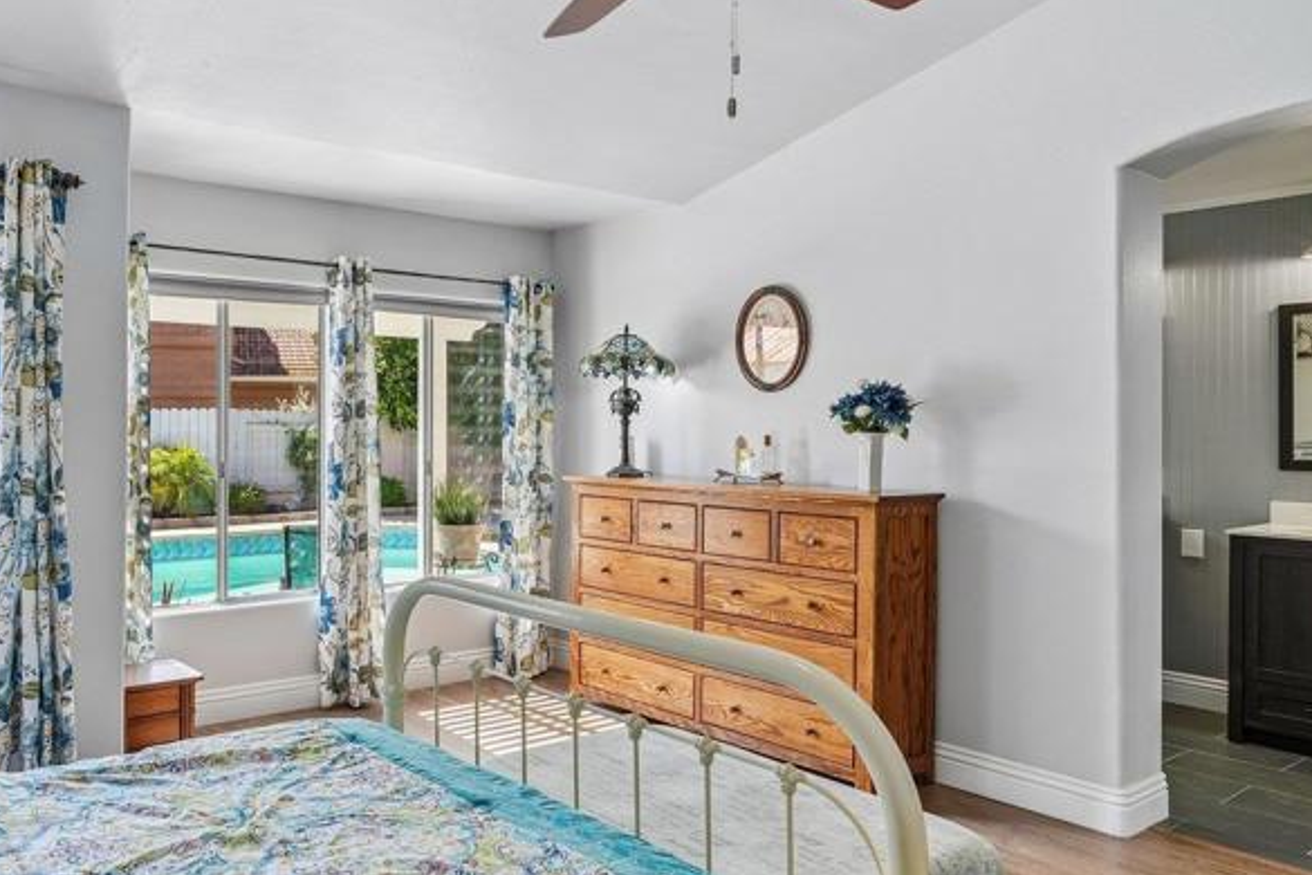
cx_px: 404
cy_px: 424
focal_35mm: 28
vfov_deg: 46.4
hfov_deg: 63.3
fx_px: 1020
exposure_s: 1/30
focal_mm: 16
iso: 320
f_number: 8
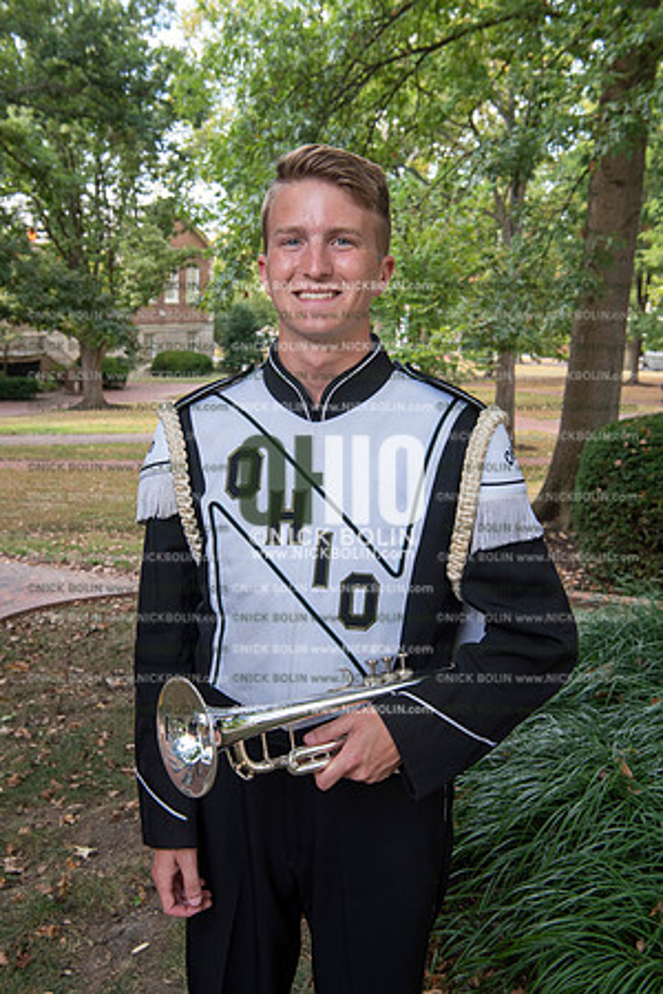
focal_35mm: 40
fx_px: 1105
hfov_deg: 33.4
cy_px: 497
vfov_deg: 48.5
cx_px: 332
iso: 500
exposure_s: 1/100
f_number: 8
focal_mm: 40
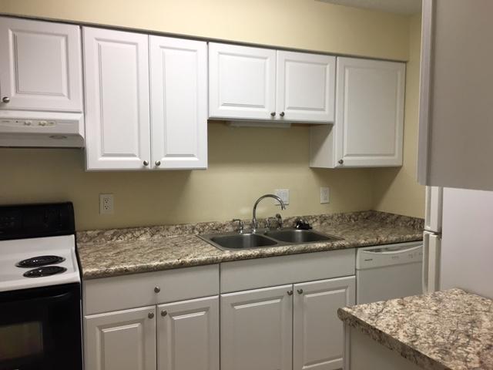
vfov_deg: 48.2
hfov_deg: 61.7
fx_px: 413
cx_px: 246
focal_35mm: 29
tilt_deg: -3.9
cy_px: 185
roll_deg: -0.2
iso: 32
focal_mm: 4.15
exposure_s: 1/30
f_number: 2.2
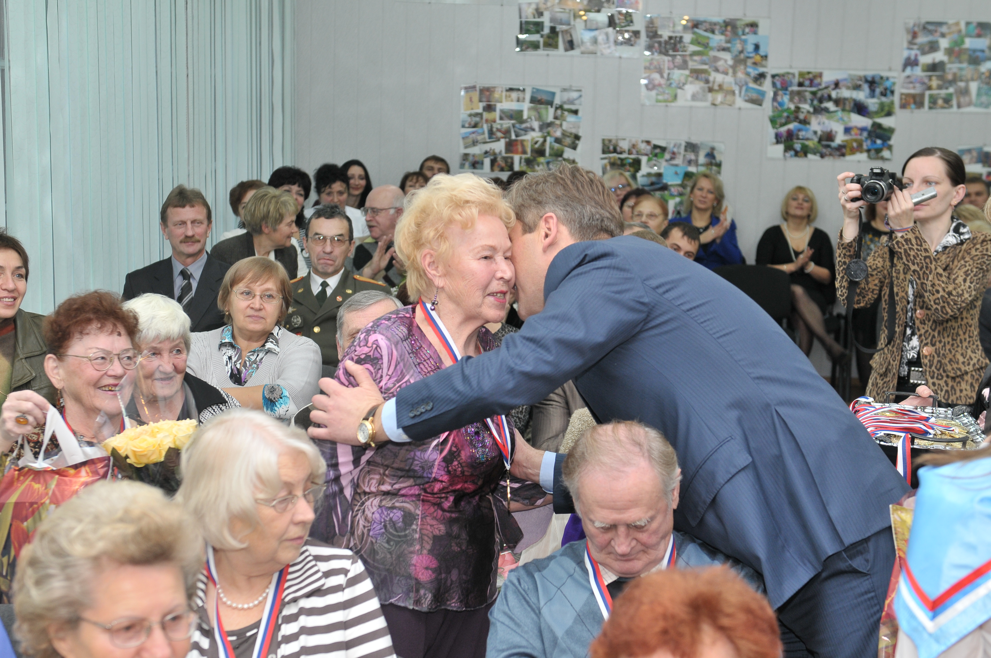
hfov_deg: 33.4
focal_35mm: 60
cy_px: 329
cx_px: 496
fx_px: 1650
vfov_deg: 22.6
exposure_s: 1/80
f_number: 3.5
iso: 320
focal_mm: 40
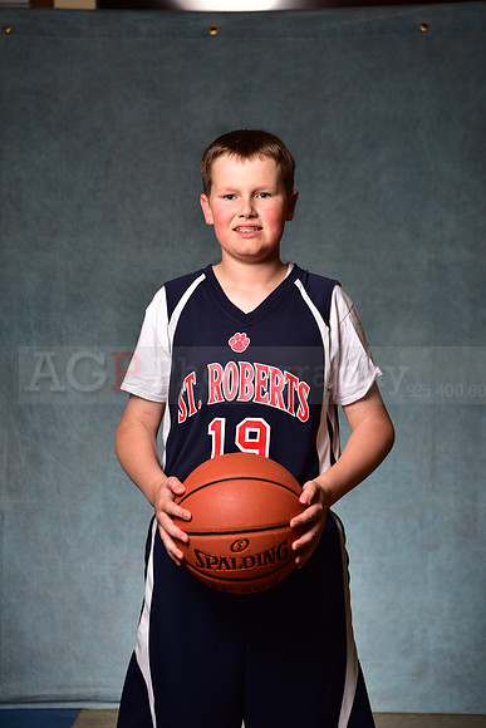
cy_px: 364
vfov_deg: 28.8
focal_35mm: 70
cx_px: 243
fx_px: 1417
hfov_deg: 19.5
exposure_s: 1/200
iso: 100
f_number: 5
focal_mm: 70
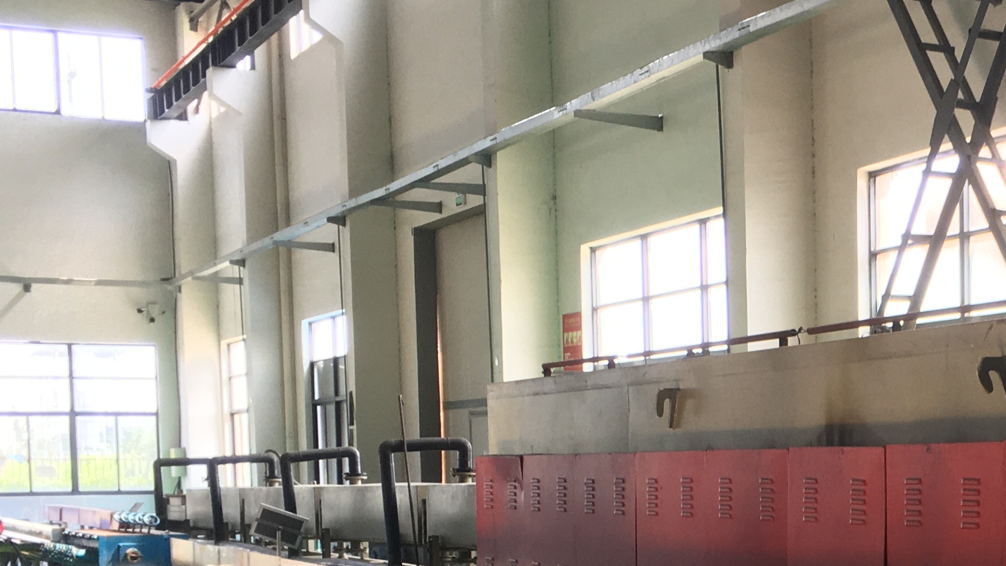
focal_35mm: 73
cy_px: 627
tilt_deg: -3.8
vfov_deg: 16.1
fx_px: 1947
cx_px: 1007
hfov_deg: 27.3
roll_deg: +1.4
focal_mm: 4.15
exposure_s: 1/50
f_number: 2.2
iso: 32
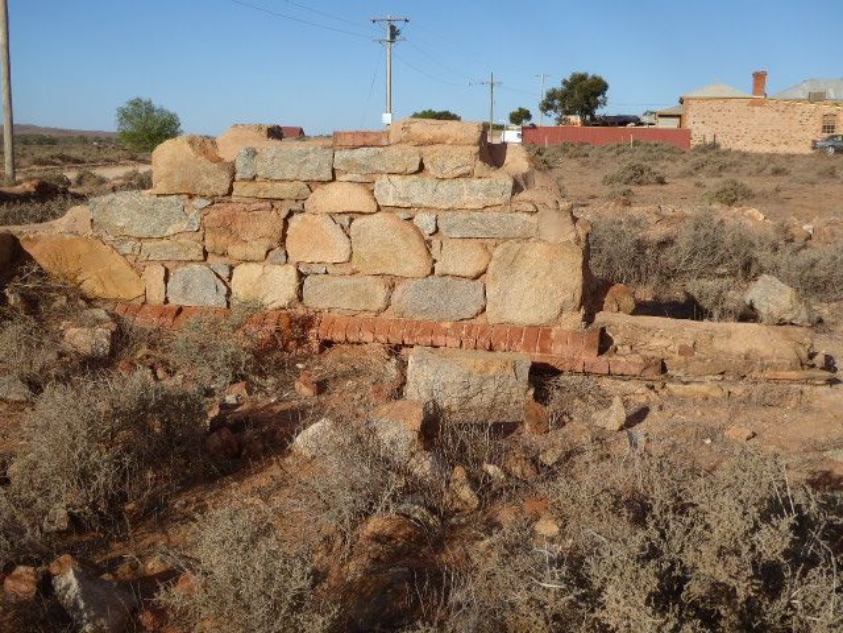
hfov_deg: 44.8
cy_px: 316
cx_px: 422
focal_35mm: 42
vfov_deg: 34.3
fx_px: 1023
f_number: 3.8
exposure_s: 1/1000
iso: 80
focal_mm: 7.2
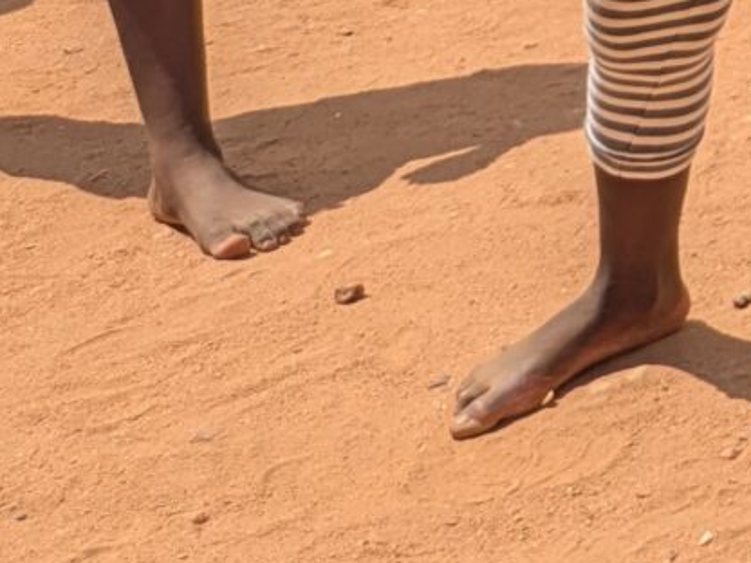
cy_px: -668
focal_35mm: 154
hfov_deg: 9.9
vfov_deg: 8.9
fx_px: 3341
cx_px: 2221
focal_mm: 5.43
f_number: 1.89
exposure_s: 1/2370
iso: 38
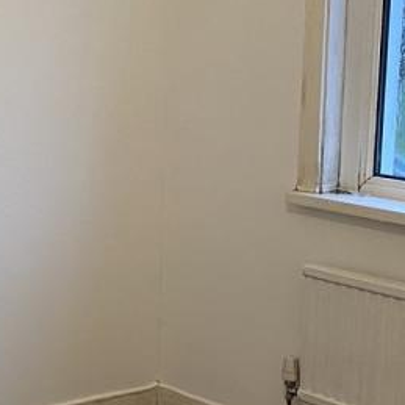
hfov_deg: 18.3
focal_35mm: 91
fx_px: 1205
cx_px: -45
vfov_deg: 19.1
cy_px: 167
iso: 100
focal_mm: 4.25
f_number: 1.8
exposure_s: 1/50
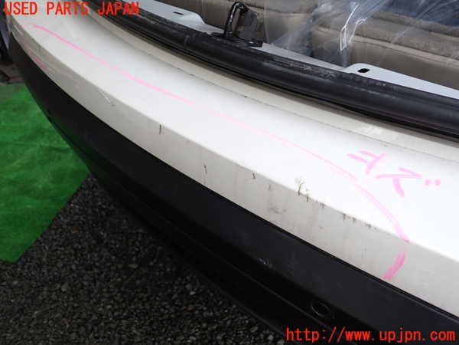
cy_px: 172
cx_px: 230
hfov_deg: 60.0
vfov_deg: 46.8
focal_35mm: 30
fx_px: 398
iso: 100
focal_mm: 5.4
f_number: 2.3
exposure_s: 1/160
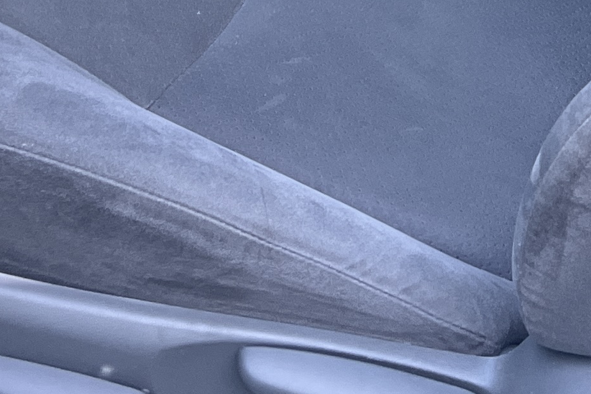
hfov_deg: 17.2
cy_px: -423
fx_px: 1937
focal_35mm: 118
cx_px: 458
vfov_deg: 10.6
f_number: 1.5
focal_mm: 5.7
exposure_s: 1/121
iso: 125
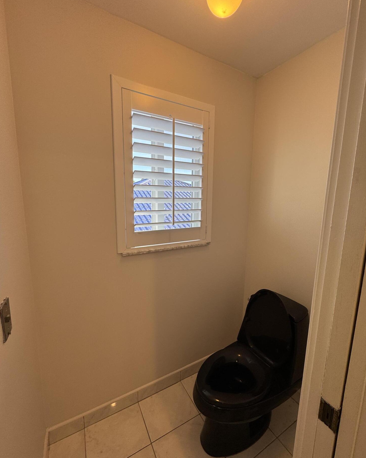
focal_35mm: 15
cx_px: 186
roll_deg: -1.6
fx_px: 203
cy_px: 228
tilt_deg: -8.4
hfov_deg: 84.0
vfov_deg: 96.8
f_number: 2.2
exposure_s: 1/120
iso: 50
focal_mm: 2.22
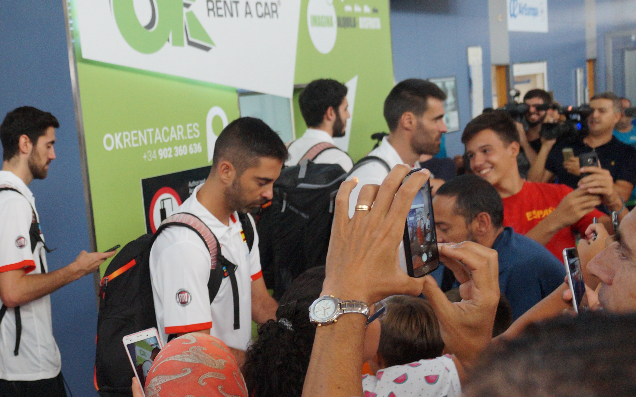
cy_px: 268
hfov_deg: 39.9
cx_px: 154
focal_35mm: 49
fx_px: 849
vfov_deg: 26.2
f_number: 4
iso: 1000
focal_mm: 20
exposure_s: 1/160
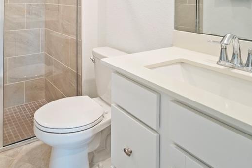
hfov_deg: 61.6
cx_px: 62
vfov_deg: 40.8
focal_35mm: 28
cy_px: 2
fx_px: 196
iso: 400
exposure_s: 1/8
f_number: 8
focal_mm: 14
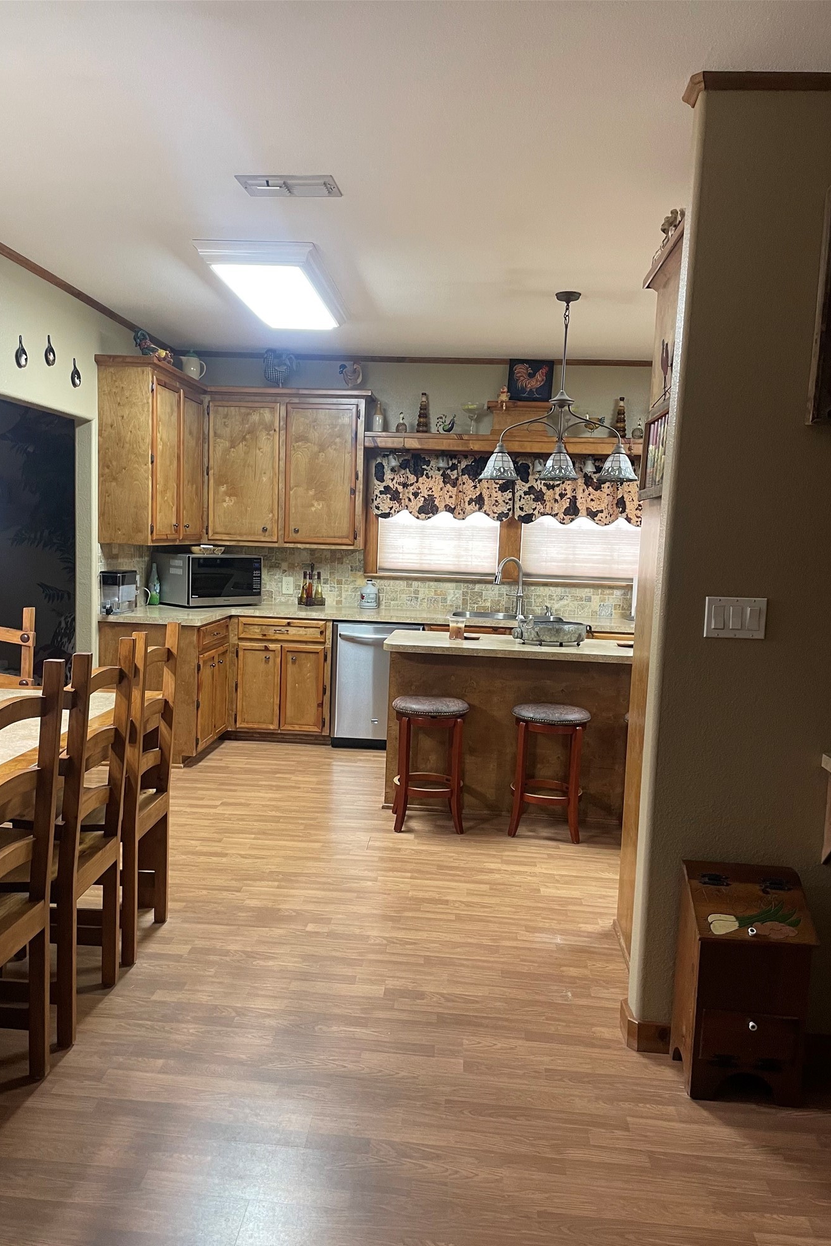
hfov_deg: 46.4
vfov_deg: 65.5
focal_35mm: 28
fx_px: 969
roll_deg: -2.4
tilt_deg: -5.9
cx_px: 379
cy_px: 644
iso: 160
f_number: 1.6
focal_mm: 4.2
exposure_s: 1/41
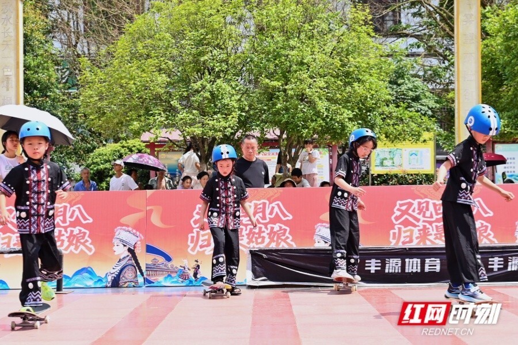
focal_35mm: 78
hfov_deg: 26.0
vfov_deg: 17.5
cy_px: 172
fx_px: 1122
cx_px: 259
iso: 200
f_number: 5.6
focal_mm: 52
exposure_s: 1/640
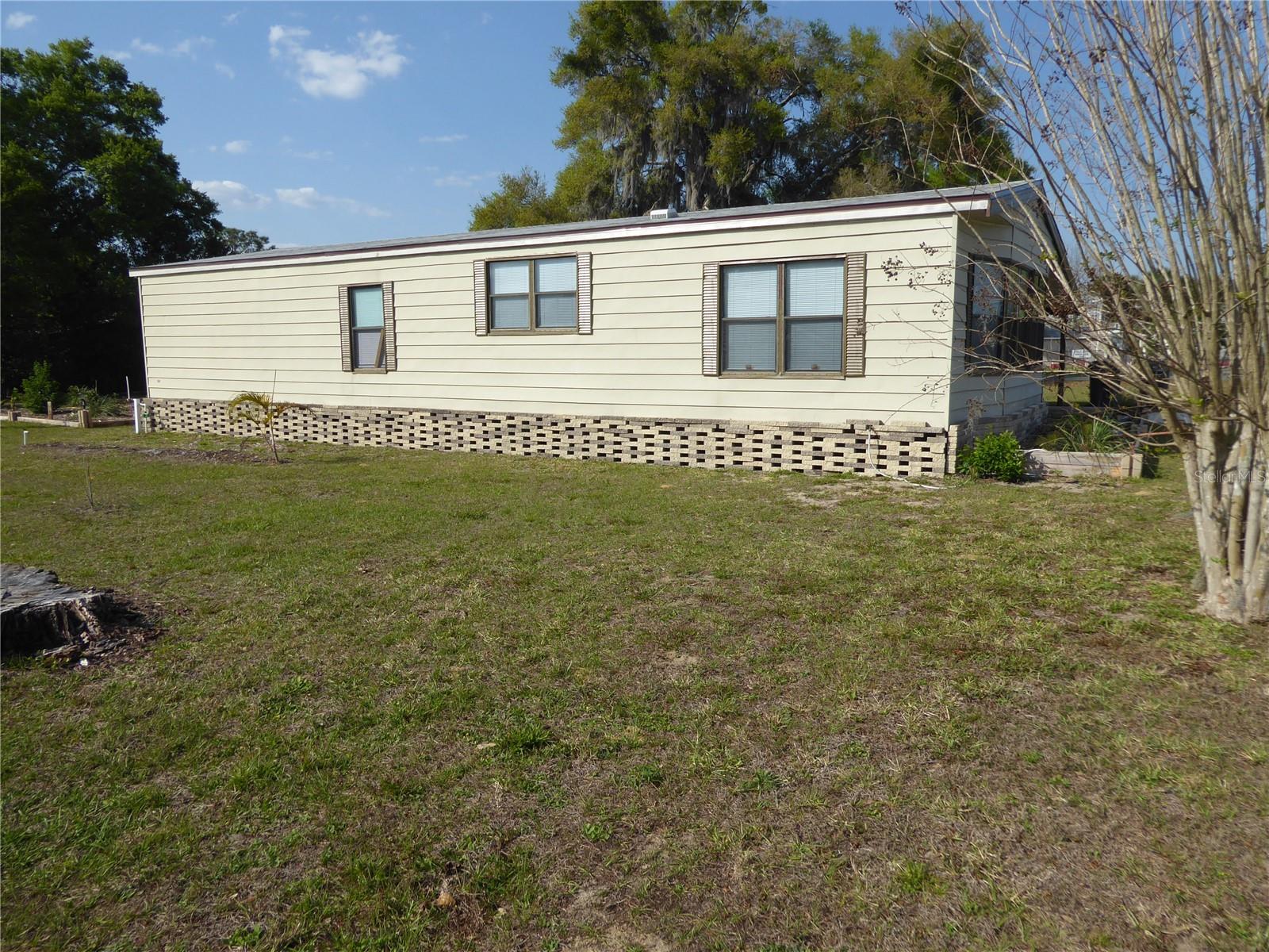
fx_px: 880
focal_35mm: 24
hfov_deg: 71.6
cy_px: 476
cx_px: 634
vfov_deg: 56.8
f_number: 3.3
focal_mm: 4.3
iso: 80
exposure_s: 1/1300
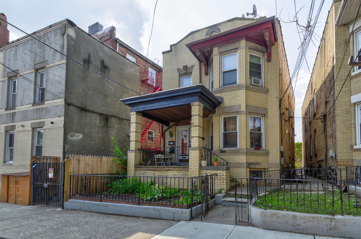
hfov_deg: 100.5
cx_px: 180
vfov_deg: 77.1
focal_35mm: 15
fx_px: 150
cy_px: 120
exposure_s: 1/200
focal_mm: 10
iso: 100
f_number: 8
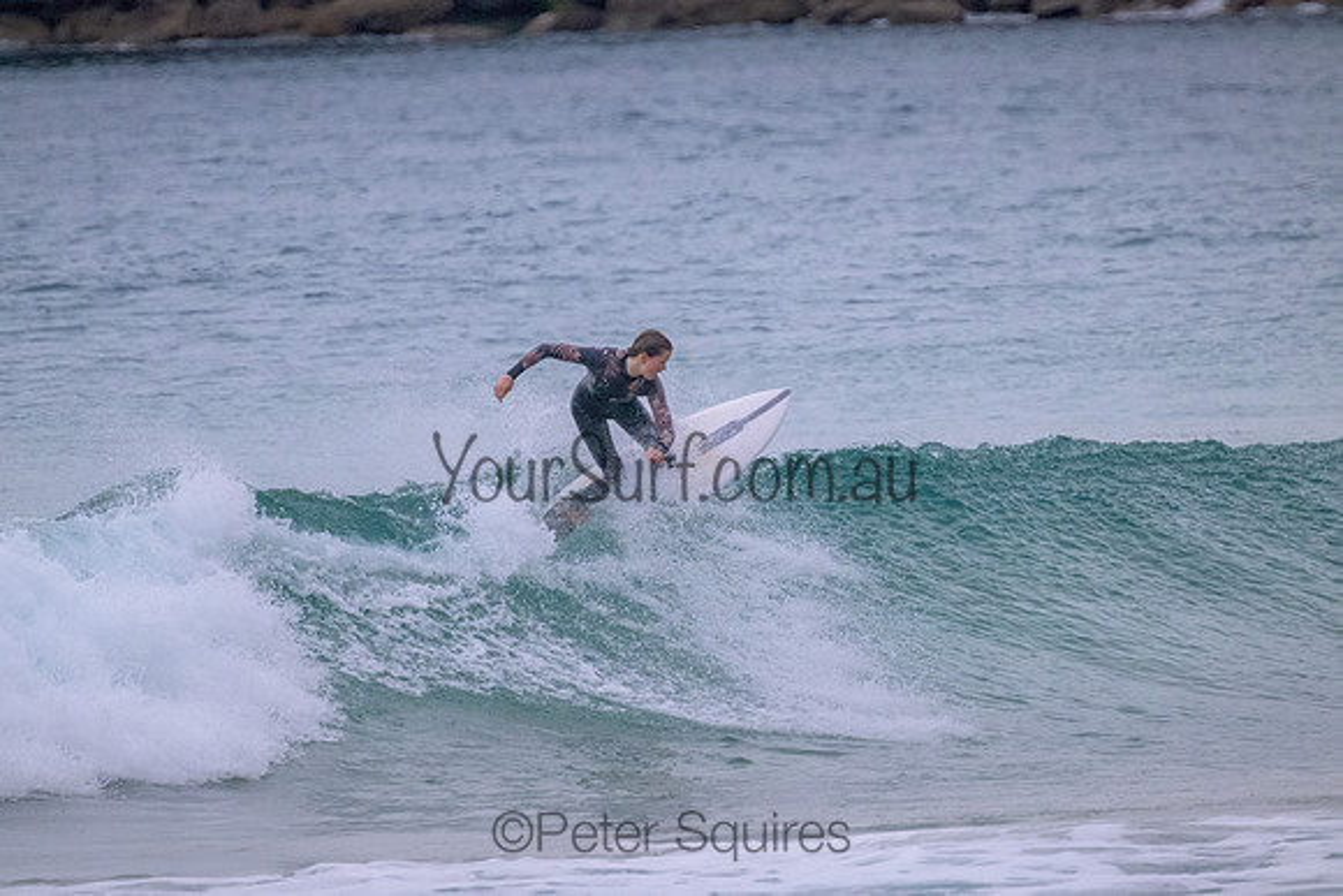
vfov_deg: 1.7
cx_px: 672
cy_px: 448
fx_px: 30434
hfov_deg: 2.5
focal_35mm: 816
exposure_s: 1/320
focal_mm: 800
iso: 7200
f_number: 11
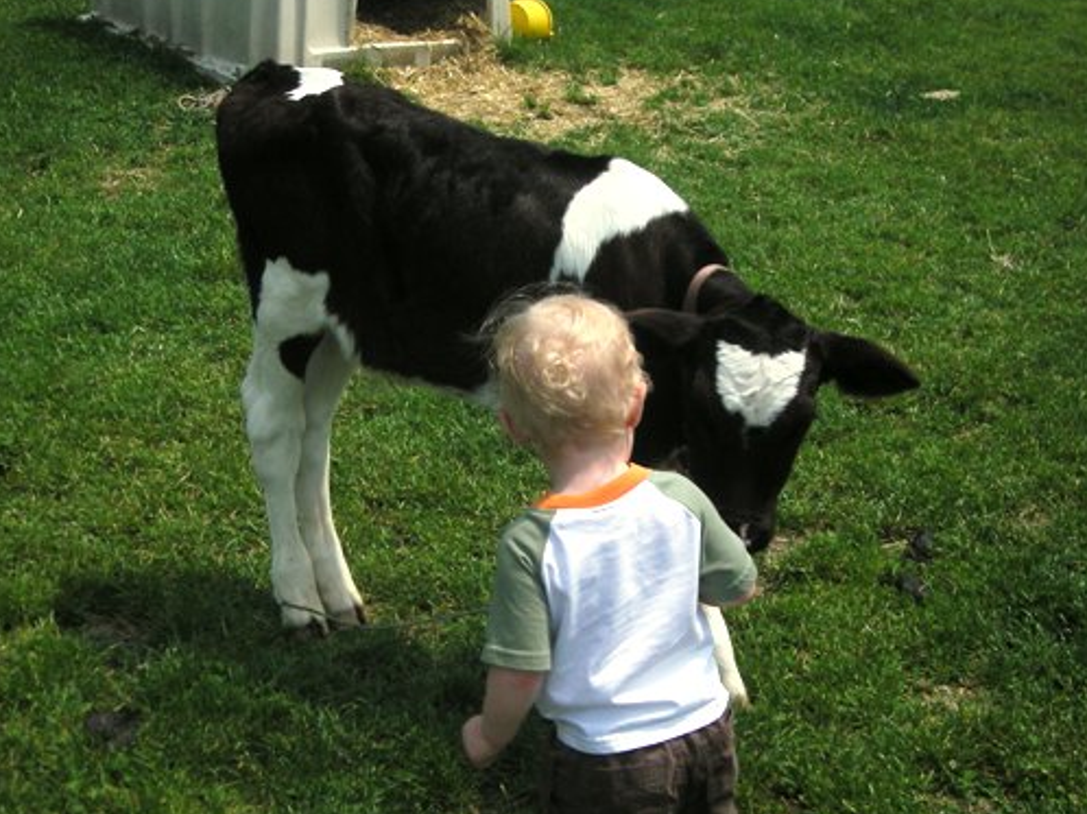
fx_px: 1695
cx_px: 480
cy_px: 456
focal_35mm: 54
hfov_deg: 35.5
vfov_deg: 27.0
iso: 50
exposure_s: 1/628
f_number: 5.7
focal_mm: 5.7
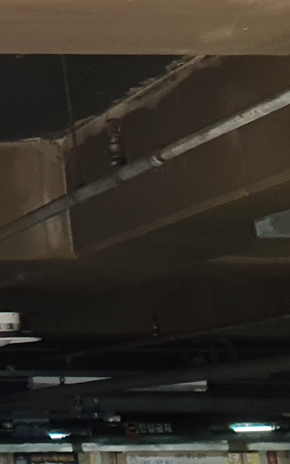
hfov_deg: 9.7
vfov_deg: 17.9
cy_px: -50
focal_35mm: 112
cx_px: -493
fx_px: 1416
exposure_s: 1/120
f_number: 2.4
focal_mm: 4.32
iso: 100
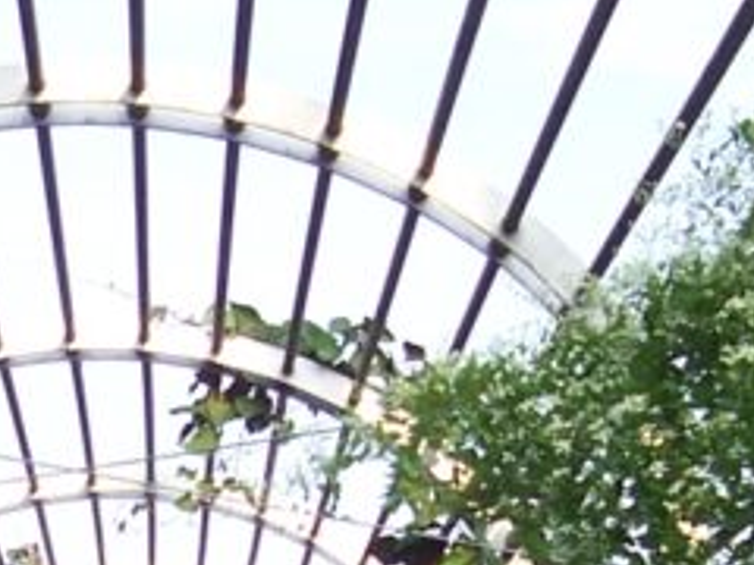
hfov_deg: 13.4
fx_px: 3158
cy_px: 794
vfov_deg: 10.0
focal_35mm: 145
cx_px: -16
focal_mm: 5.6
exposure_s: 1/350
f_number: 2.7
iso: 80
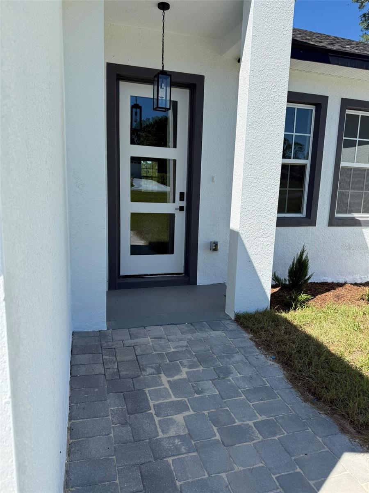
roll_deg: -1.8
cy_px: 246
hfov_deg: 56.8
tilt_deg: -10.2
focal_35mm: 24
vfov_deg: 71.6
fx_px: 341
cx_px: 184
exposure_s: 1/3279
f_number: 1.78
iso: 80
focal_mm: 6.76
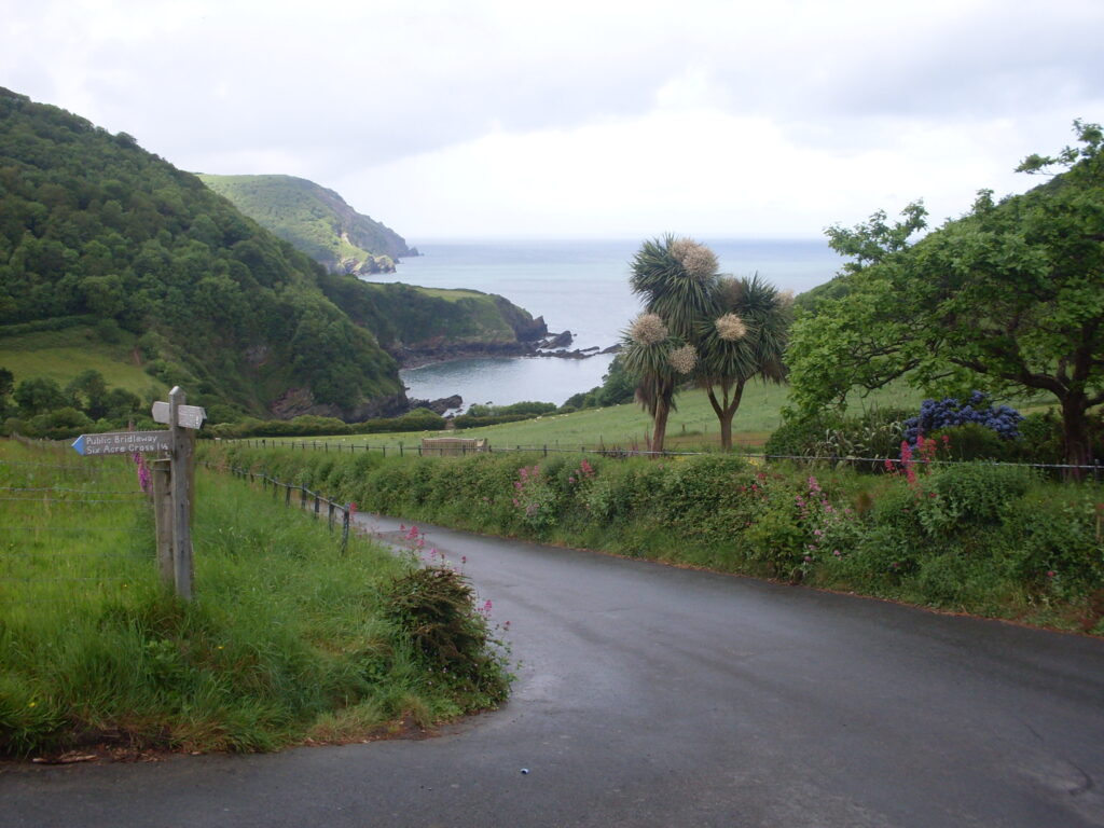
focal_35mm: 38
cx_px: 552
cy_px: 414
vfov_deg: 37.7
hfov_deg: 49.0
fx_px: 1212
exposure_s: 1/90
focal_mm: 6.3
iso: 80
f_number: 8.4
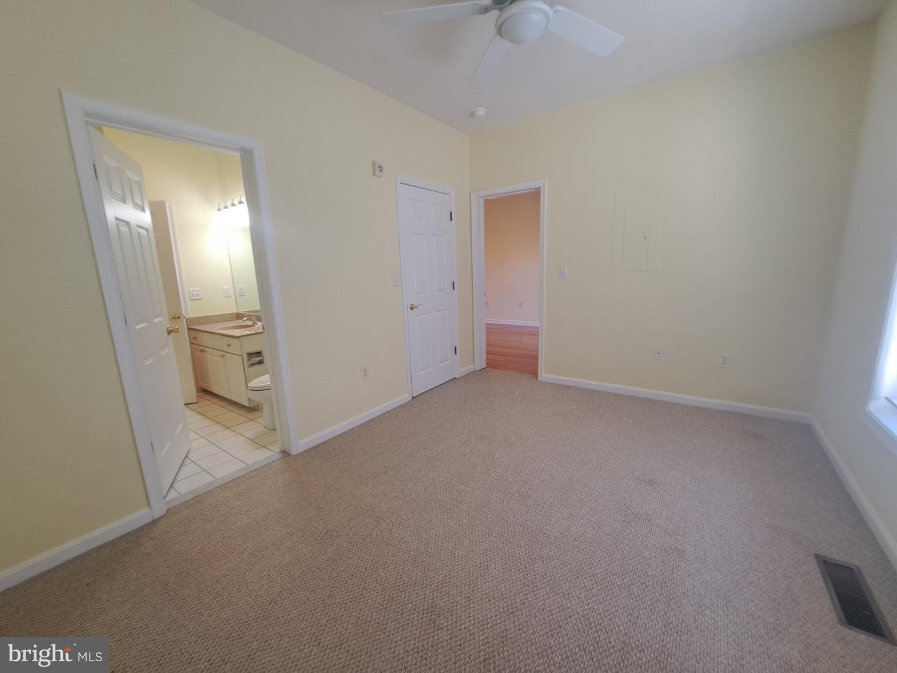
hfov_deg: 106.2
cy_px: 336
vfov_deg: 89.9
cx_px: 448
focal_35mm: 13
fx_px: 337
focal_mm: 1.74
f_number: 2.2
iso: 125
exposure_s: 1/50
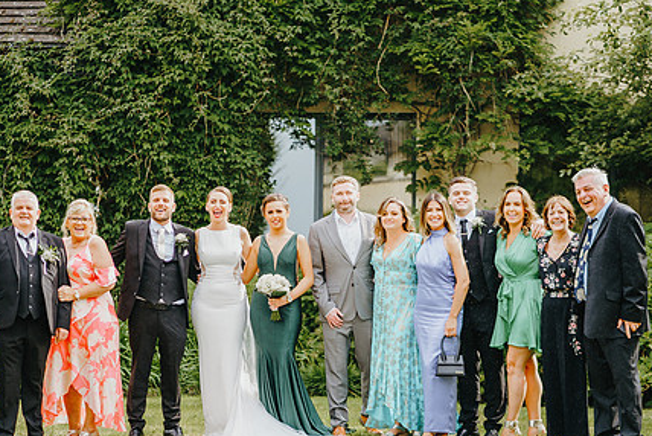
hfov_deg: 17.2
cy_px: 299
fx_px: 2157
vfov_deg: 11.5
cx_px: 227
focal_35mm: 119
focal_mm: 85
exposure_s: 1/640
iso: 100
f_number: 2.2
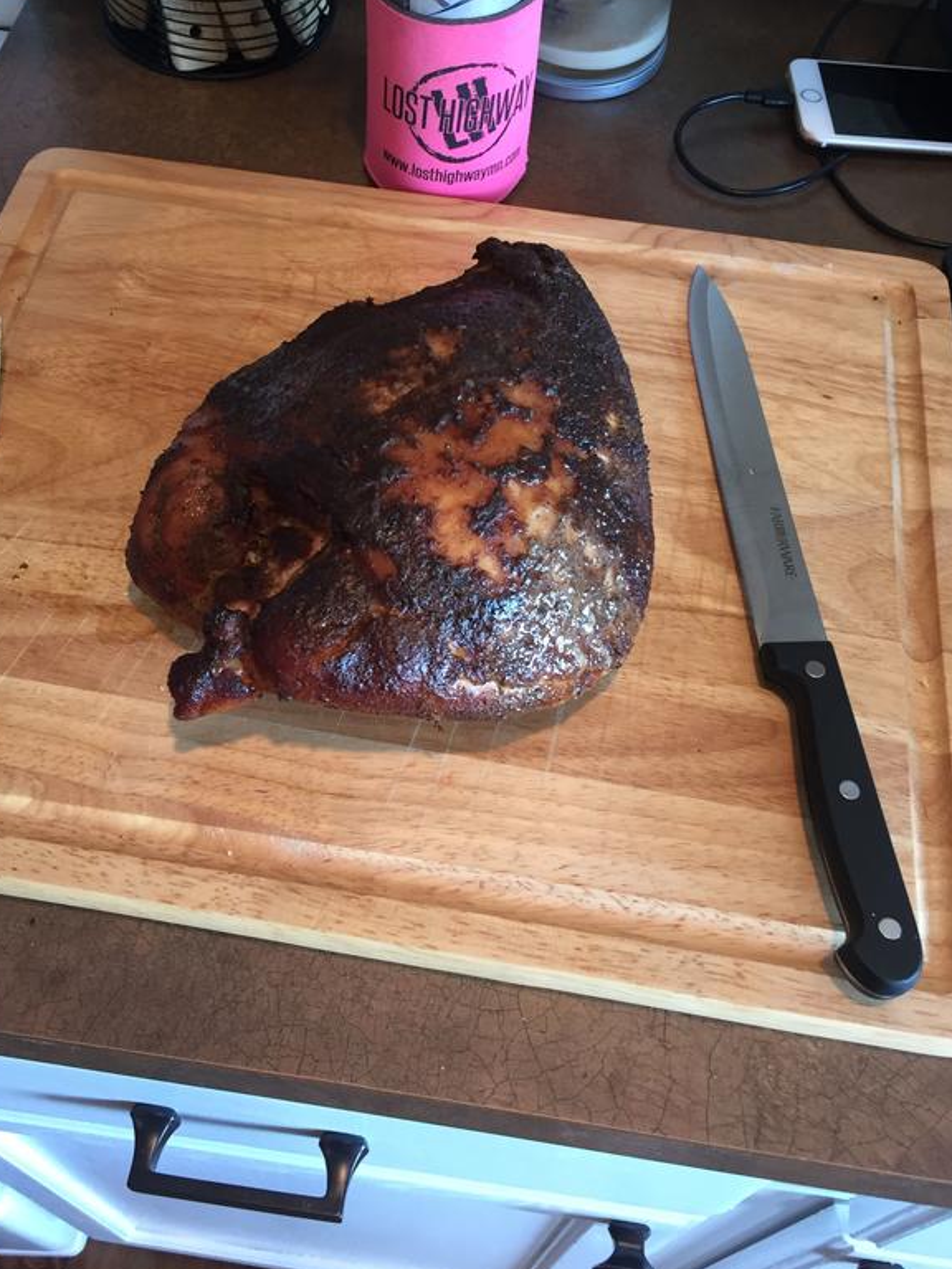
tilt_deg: -56.4
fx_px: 1247
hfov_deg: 41.7
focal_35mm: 34
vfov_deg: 53.8
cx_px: 429
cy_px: 544
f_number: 2.2
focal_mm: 4.15
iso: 100
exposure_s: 1/30
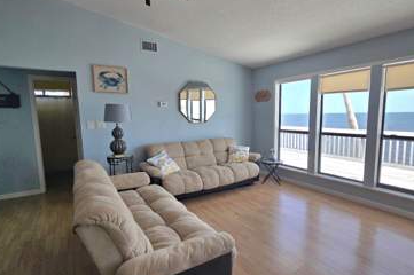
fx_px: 207
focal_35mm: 18
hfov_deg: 89.9
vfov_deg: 67.3
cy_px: 143
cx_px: 224
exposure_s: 1/357
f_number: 2.2
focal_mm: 2.2
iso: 50
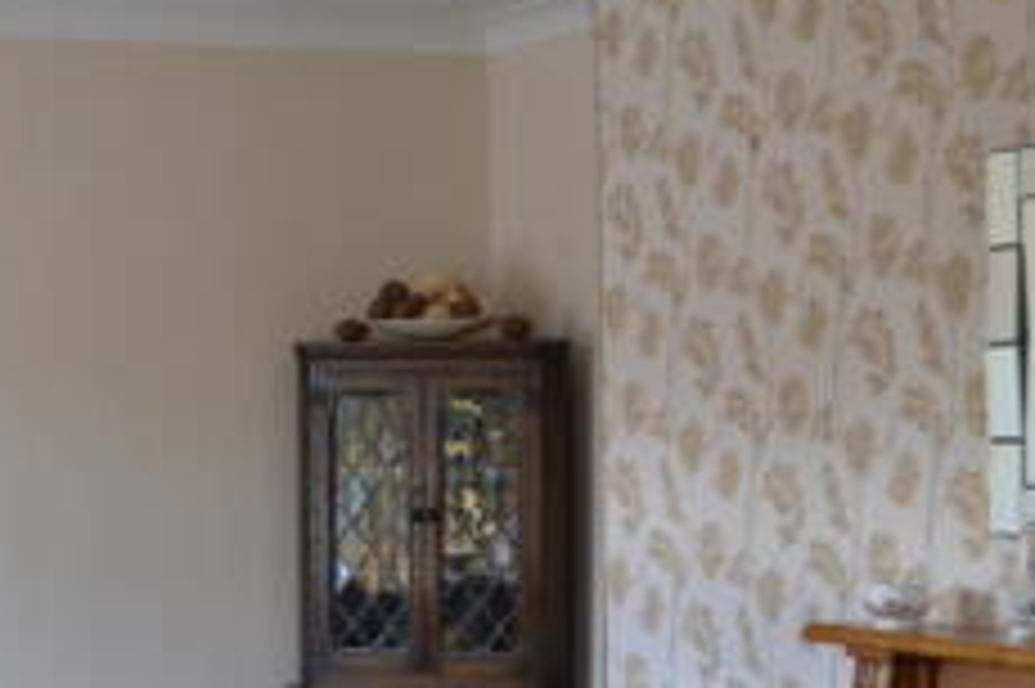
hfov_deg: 21.5
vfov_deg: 14.3
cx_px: 268
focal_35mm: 94
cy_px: 663
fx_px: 2700
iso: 400
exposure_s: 1/60
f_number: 4
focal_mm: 22
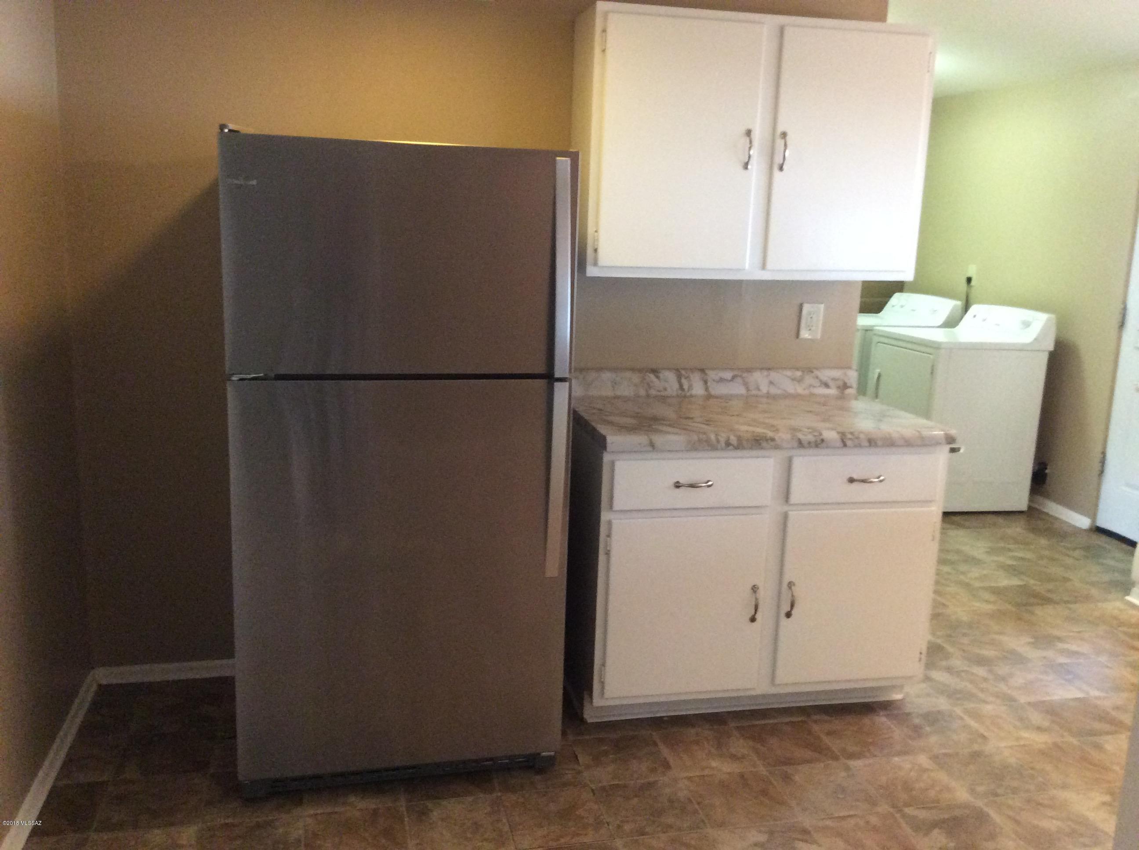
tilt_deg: -13.1
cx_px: 570
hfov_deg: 56.9
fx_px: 1051
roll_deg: -3.5
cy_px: 425
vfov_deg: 44.1
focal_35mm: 32
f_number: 2.4
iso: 250
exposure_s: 1/20
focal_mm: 3.3
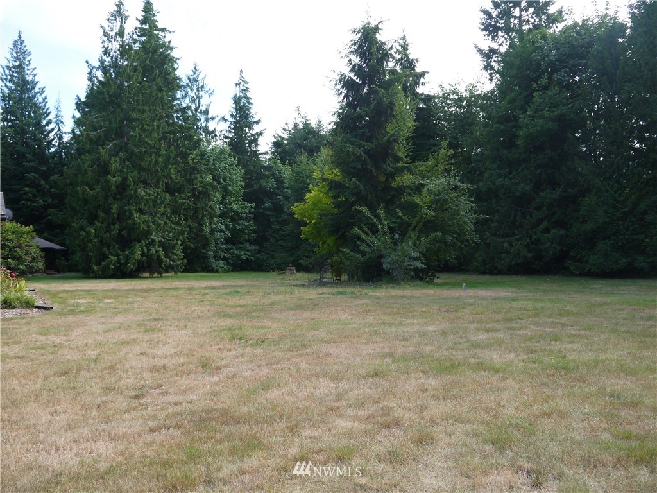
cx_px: 328
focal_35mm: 32
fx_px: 607
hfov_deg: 56.8
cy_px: 246
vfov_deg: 44.2
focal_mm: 16
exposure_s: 1/200
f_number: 5.6
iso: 160
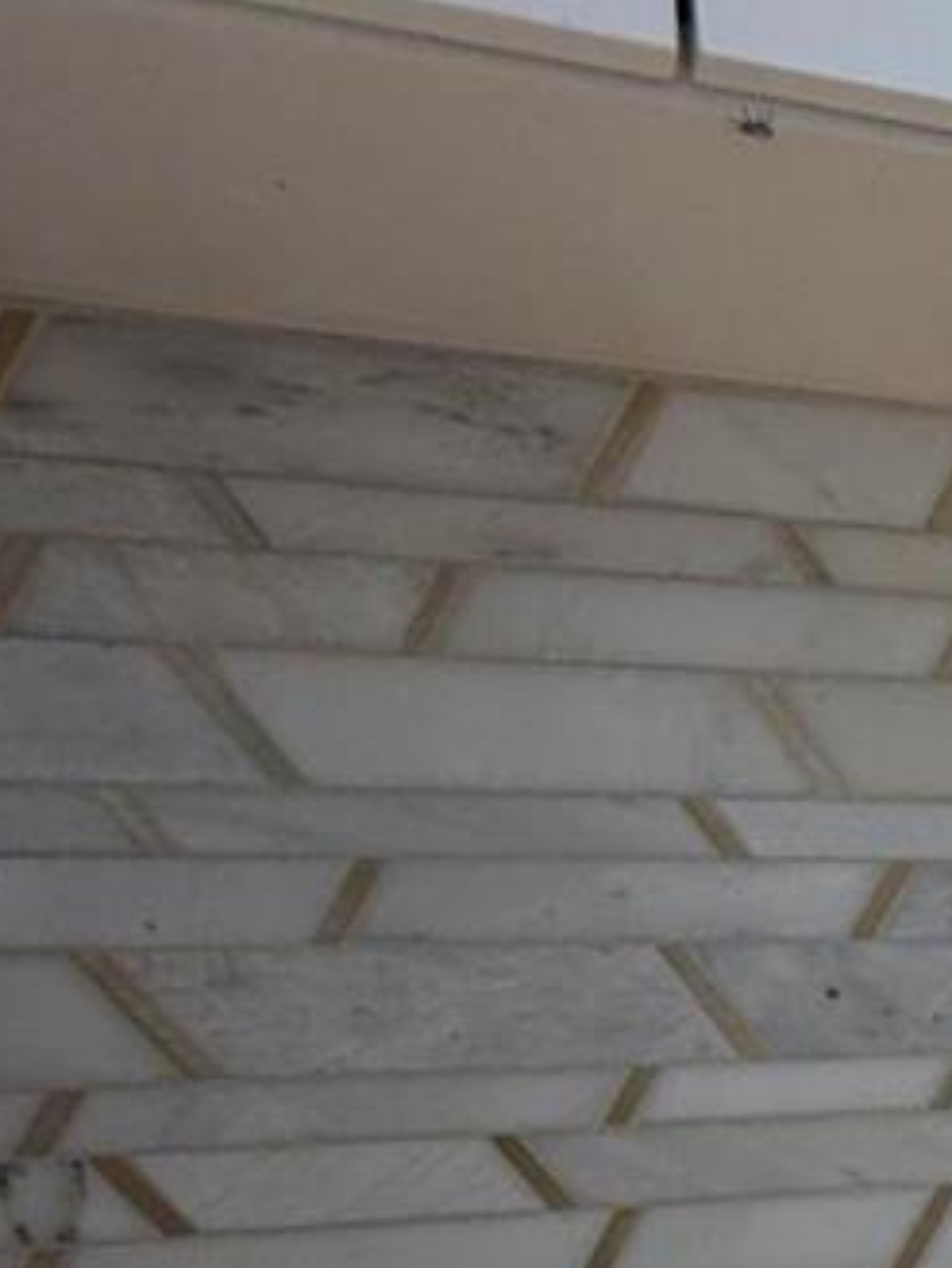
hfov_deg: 22.5
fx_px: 1869
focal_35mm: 51
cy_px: 1357
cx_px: 1495
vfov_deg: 33.3
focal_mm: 2.22
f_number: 2.2
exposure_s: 1/99
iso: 80
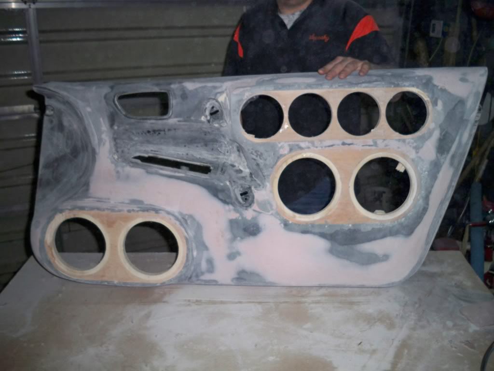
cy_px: 186
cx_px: 247
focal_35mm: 35
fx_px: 499
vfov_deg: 40.7
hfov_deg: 52.6
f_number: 3.1
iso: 200
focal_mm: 6.3
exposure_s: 1/60
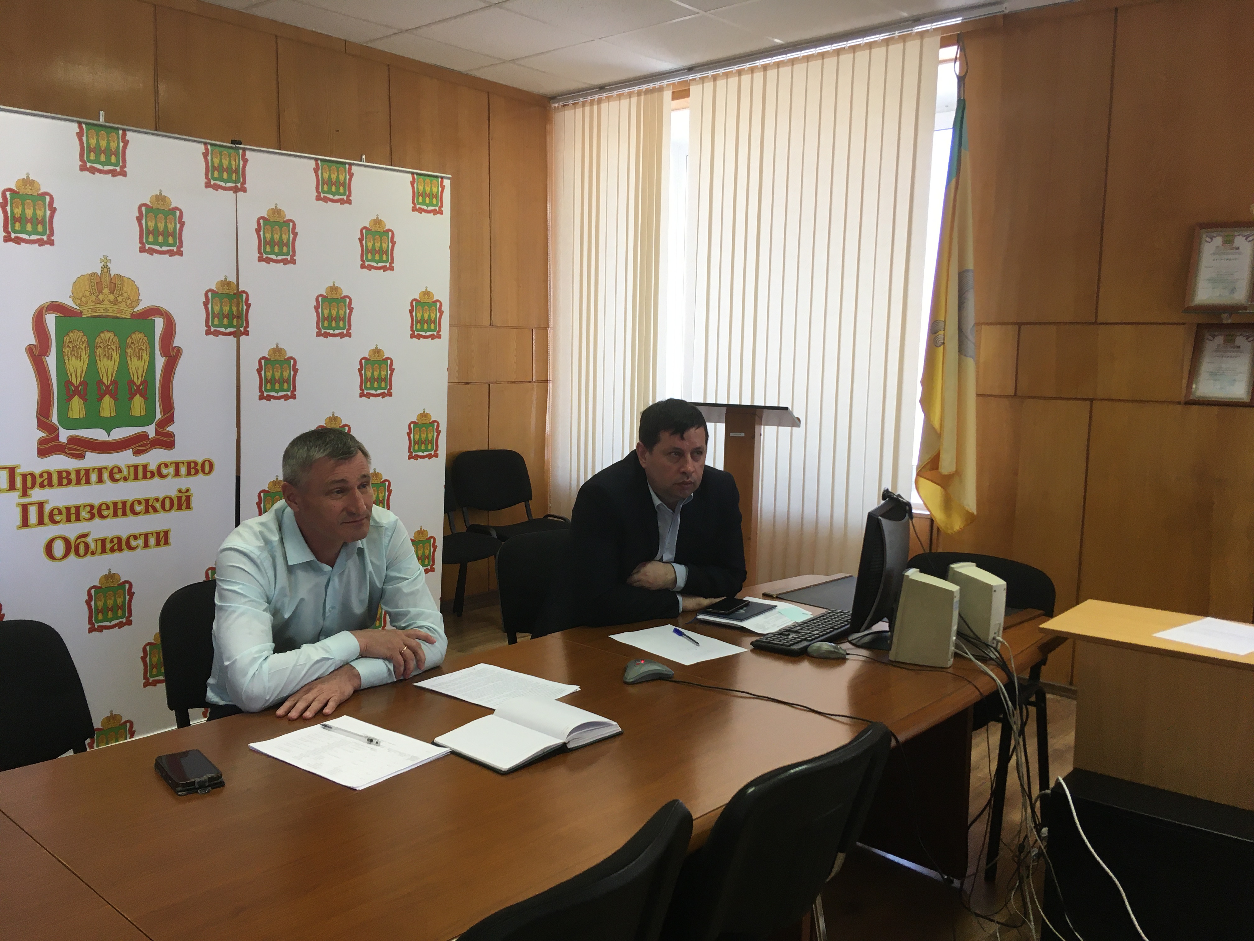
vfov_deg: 48.2
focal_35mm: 29
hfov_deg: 61.7
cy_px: 470
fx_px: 1051
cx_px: 627
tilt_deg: -8.5
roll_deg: -1.0
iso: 32
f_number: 2.2
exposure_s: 1/33
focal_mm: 4.15
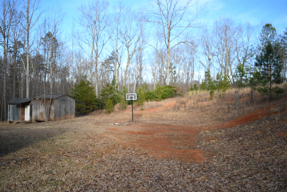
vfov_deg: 42.3
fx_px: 247
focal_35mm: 31
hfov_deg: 60.3
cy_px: 96
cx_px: 144
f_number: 3.8
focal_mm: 21
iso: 100
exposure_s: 1/250
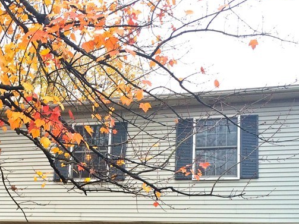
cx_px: 62
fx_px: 509
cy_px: 210
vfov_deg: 24.0
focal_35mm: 59
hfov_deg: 31.9
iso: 50
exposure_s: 1/120
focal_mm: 4.15
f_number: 2.2
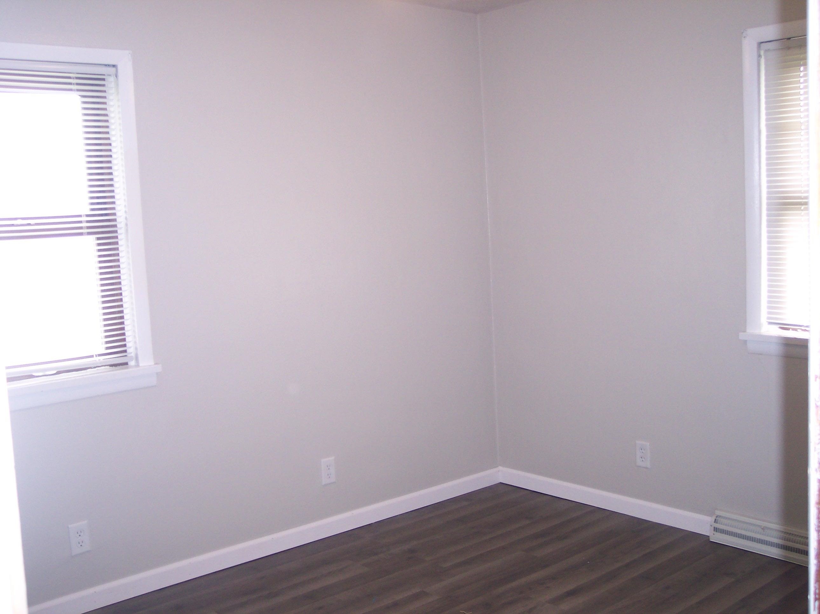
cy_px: 307
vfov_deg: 37.7
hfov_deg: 49.0
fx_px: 900
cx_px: 410
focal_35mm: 38
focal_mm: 8
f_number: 2.8
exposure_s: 1/30
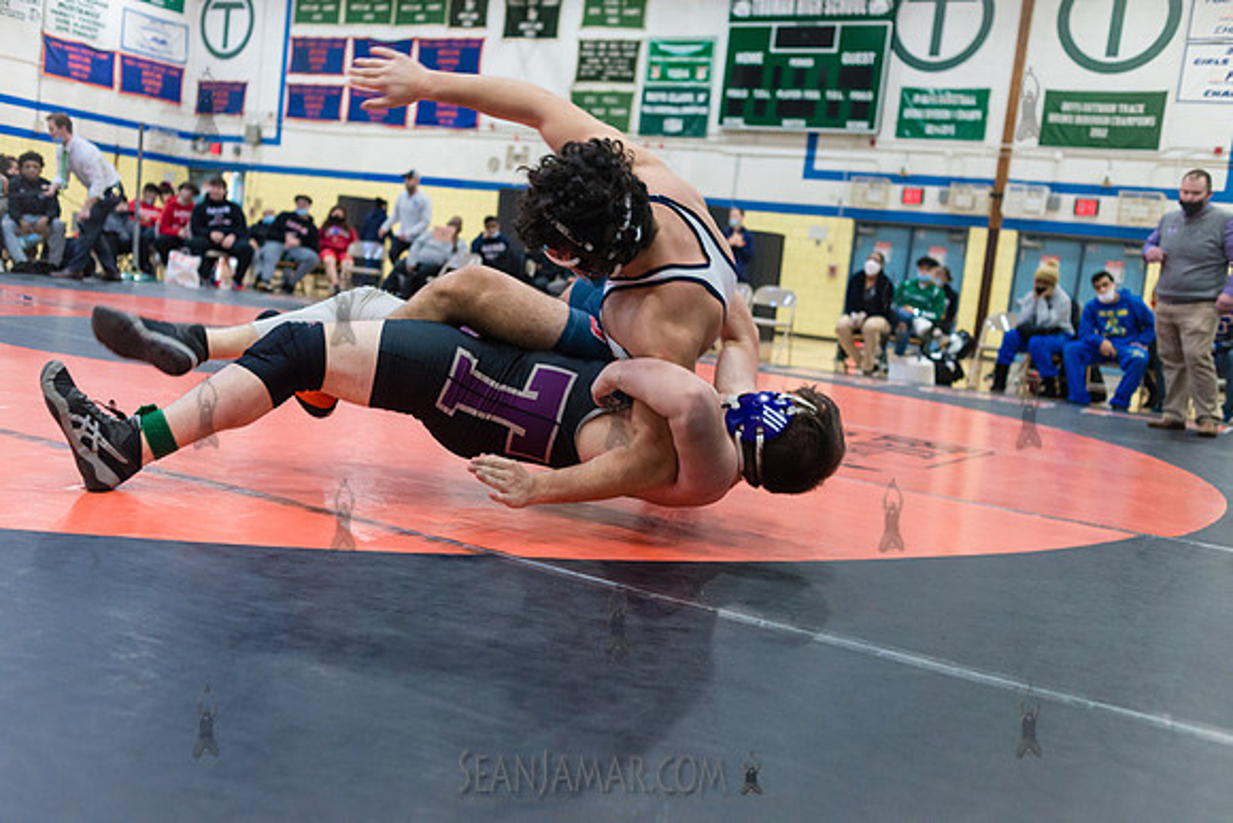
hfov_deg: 54.4
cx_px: 616
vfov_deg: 37.9
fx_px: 1199
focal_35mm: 35
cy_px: 412
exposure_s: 1/400
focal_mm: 35
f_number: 3.5
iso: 4000
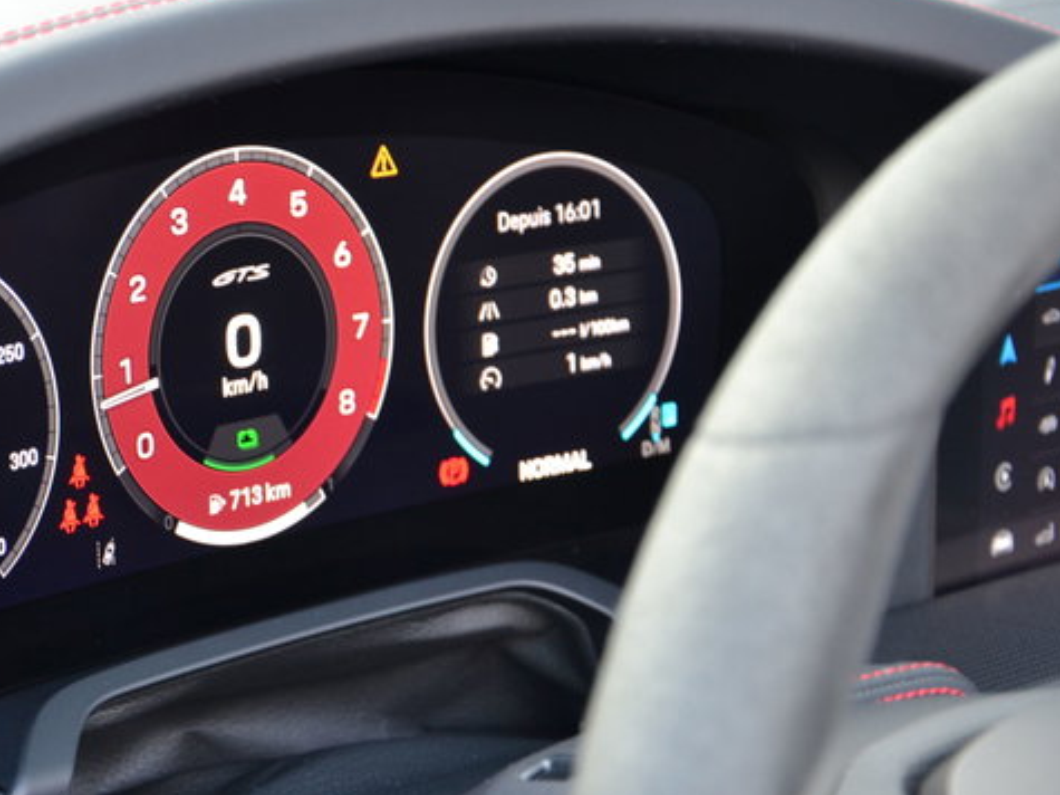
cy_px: 380
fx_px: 3208
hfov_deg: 18.6
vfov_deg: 14.1
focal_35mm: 105
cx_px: 213
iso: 400
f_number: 4.8
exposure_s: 1/25
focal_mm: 45
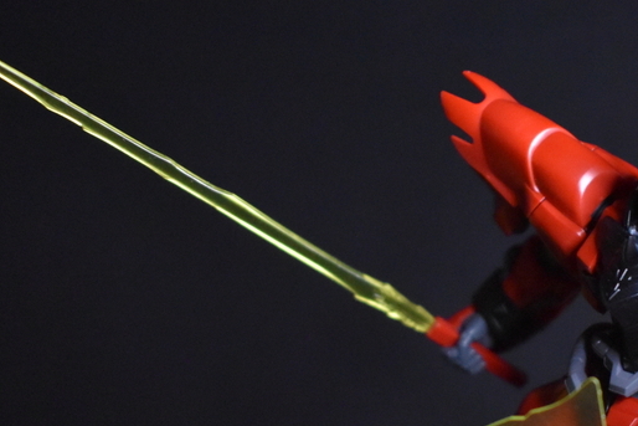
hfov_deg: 23.5
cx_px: 586
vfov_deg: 15.9
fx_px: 1489
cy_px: 432
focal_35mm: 84
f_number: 3.8
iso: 3200
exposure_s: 1/8
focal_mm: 24
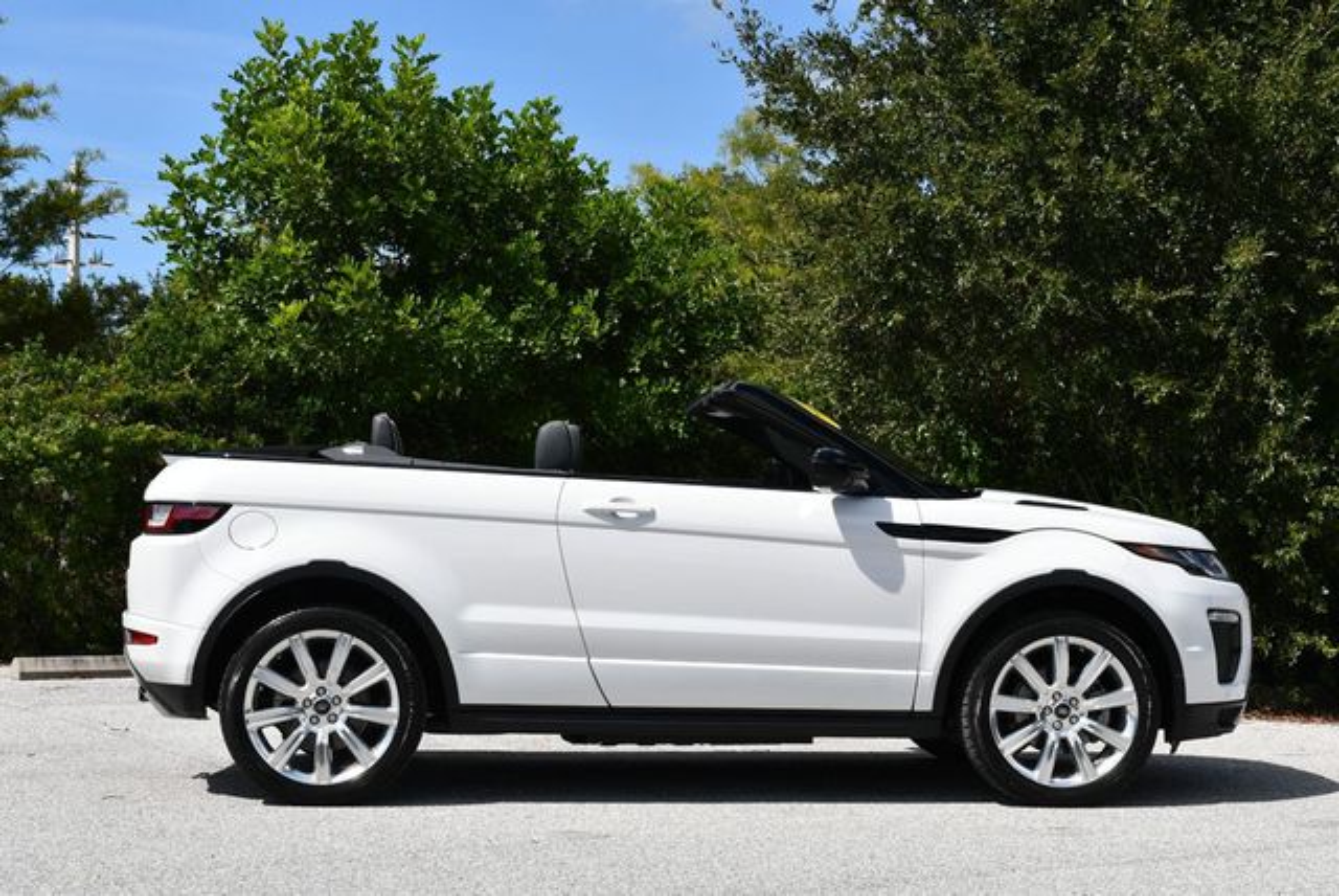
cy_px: 448
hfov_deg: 31.4
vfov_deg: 21.3
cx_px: 670
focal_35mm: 64
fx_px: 2383
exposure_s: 1/320
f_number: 9
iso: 100
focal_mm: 32
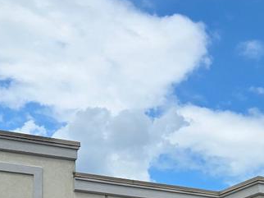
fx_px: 785
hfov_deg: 18.7
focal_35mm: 103
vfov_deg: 13.7
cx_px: 245
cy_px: 269
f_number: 1.8
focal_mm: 5.4
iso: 25
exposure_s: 1/2510
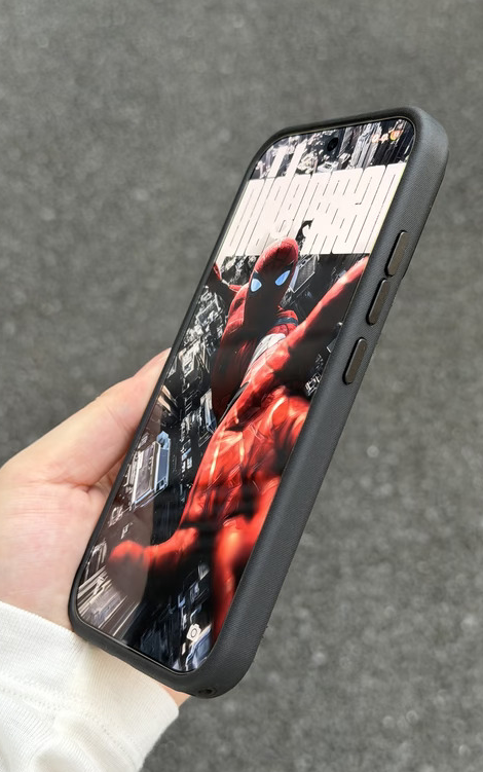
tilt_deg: -52.1
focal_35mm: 52
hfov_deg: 24.9
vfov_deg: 38.9
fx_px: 1094
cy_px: 390
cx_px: 265
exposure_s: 1/60
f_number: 1.78
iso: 200
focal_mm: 6.76
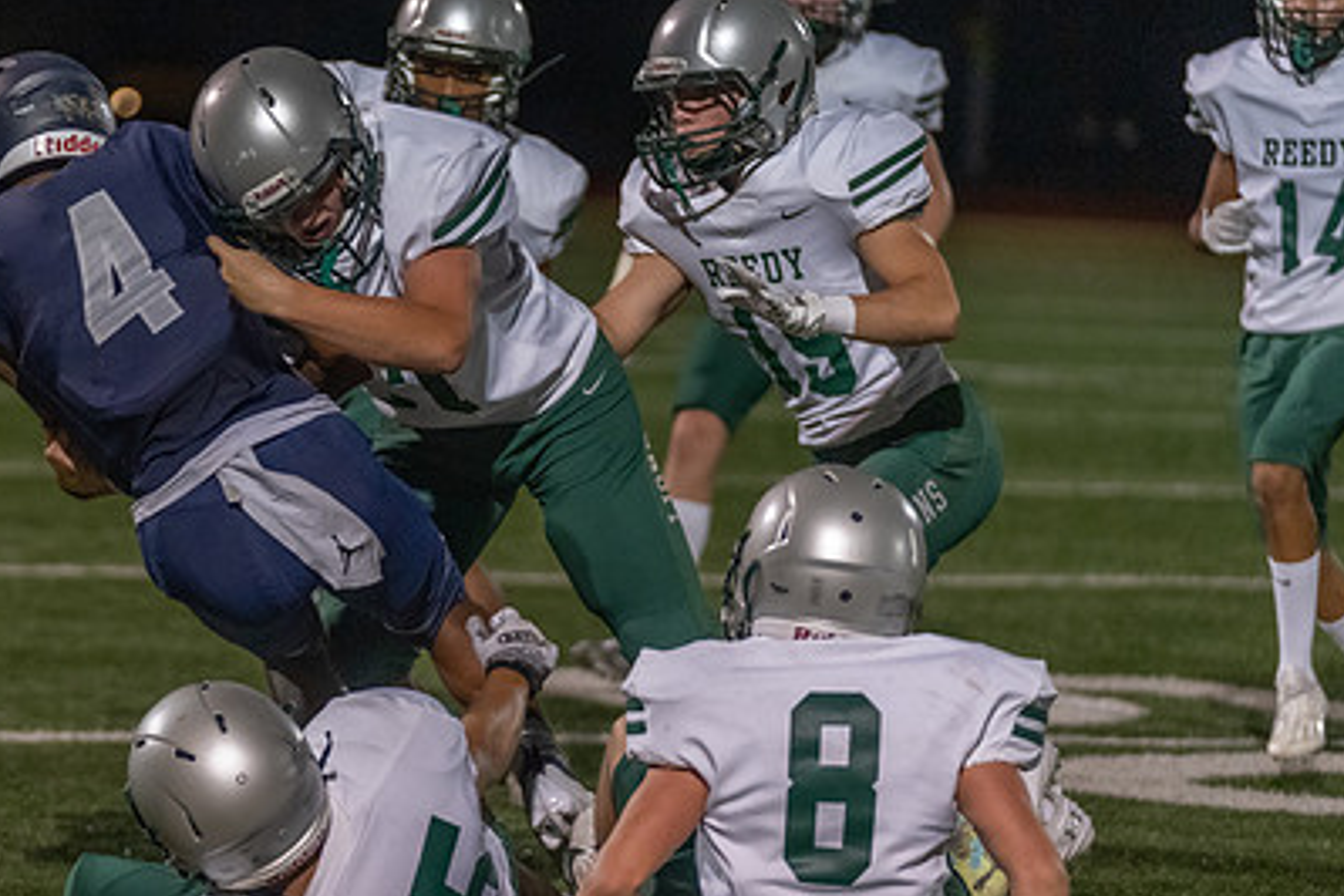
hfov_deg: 8.8
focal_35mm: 234
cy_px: 408
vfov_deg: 5.9
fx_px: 8735
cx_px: 217
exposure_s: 1/1000
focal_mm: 130
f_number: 2.8
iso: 5000
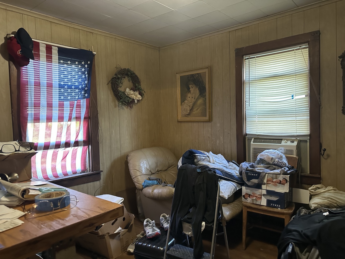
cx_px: 172
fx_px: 239
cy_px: 130
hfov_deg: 71.6
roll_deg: +2.1
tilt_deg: -2.7
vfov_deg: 56.8
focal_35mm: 24
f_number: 1.78
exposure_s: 1/60
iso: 640
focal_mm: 6.86
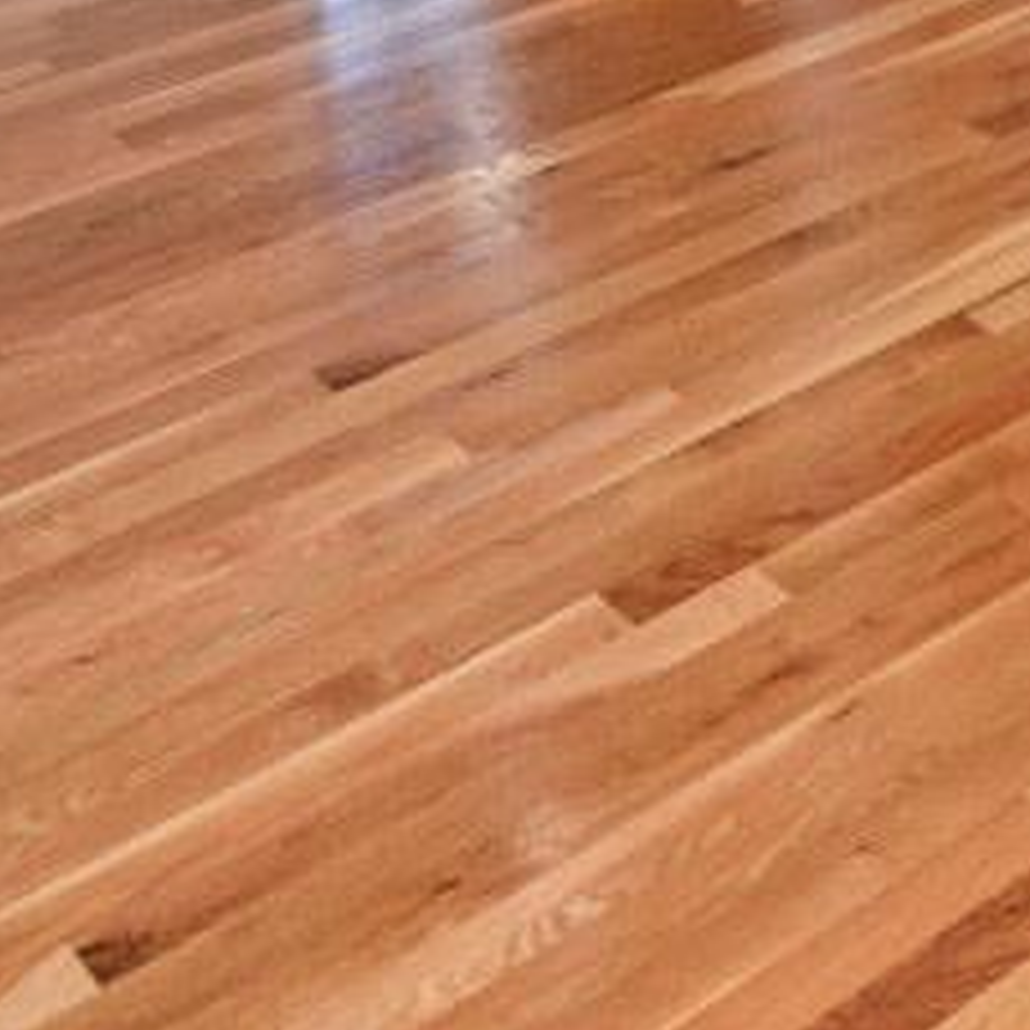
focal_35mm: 78
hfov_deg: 20.4
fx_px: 2626
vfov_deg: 15.9
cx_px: 1309
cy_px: -1174
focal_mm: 14
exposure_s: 1/60
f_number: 4
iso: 250
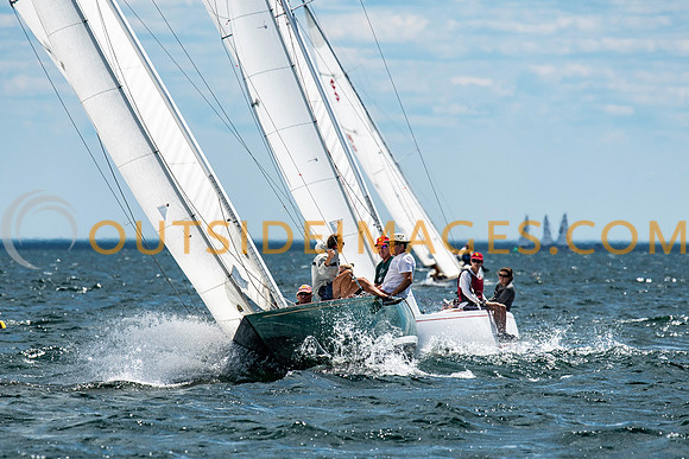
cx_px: 345
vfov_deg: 2.7
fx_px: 9759
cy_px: 250
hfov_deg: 4.0
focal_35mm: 510
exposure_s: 1/3200
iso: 320
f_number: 5.6
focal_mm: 300
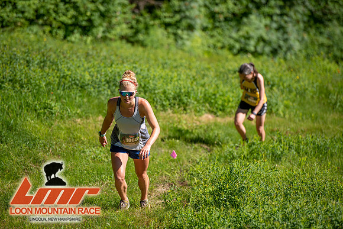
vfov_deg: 6.9
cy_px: 114
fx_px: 1906
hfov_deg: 10.3
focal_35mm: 200
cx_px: 172
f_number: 3.5
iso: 100
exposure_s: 1/800
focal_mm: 200
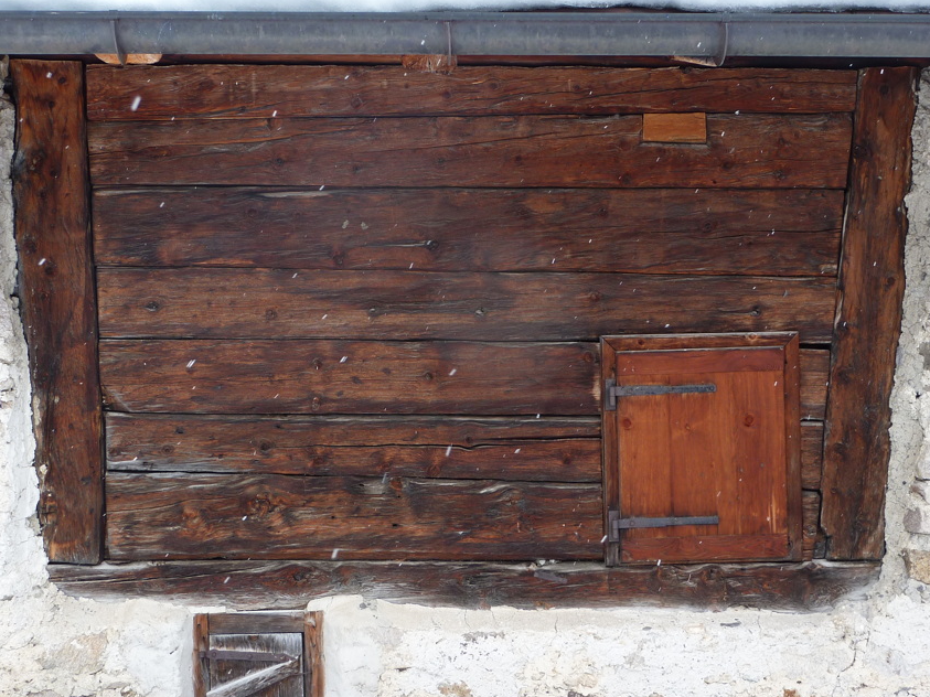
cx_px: 457
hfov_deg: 37.5
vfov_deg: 28.5
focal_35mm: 51
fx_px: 1370
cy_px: 330
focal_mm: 6.9
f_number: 4
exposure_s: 1/200
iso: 80
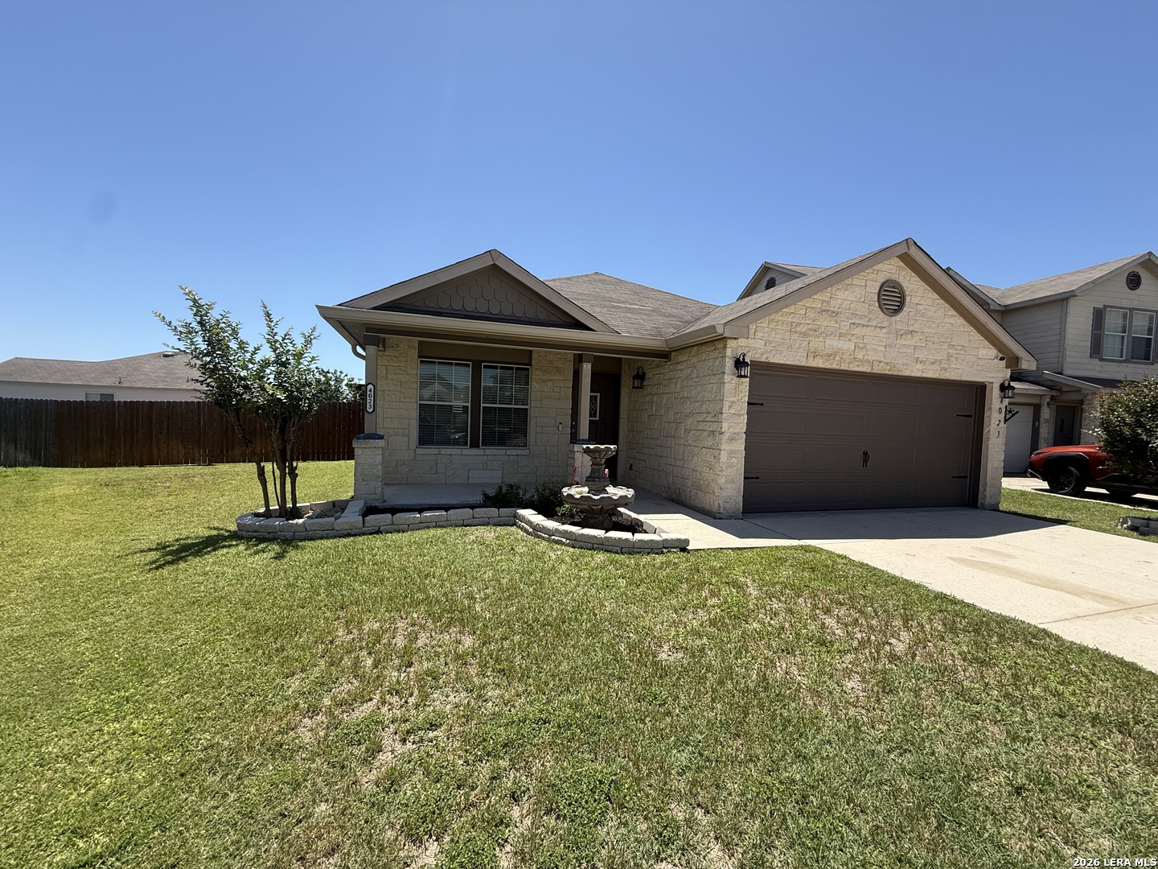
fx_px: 468
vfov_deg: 85.7
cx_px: 579
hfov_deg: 102.1
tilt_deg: -1.0
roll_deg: -2.7
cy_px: 434
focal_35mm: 14
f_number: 2.2
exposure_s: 1/1167
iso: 50
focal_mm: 2.22
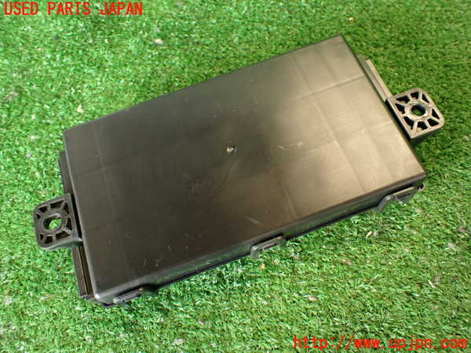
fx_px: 408
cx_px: 236
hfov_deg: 60.0
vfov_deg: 46.8
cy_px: 176
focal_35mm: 30
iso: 250
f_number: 2.3
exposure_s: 1/30
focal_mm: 5.4
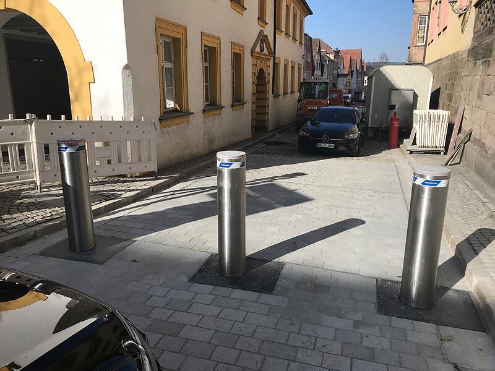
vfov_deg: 49.7
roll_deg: -1.8
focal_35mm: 28
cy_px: 186
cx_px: 248
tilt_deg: -12.0
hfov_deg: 63.4
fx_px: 400
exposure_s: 1/2336
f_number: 1.8
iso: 20
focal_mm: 3.99
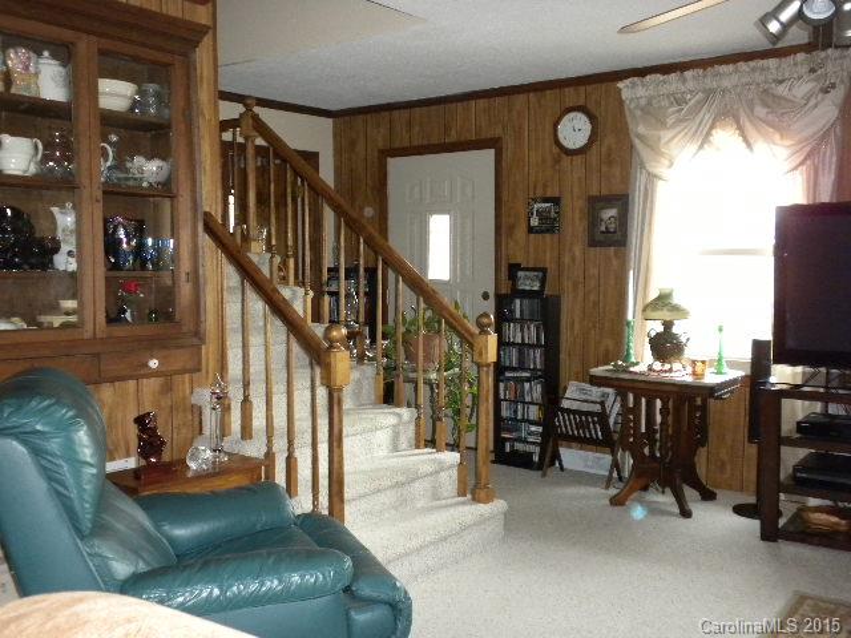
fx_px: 910
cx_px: 426
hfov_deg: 50.1
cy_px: 319
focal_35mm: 37
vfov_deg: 38.7
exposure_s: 1/30
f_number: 3.5
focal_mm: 6.6
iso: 400
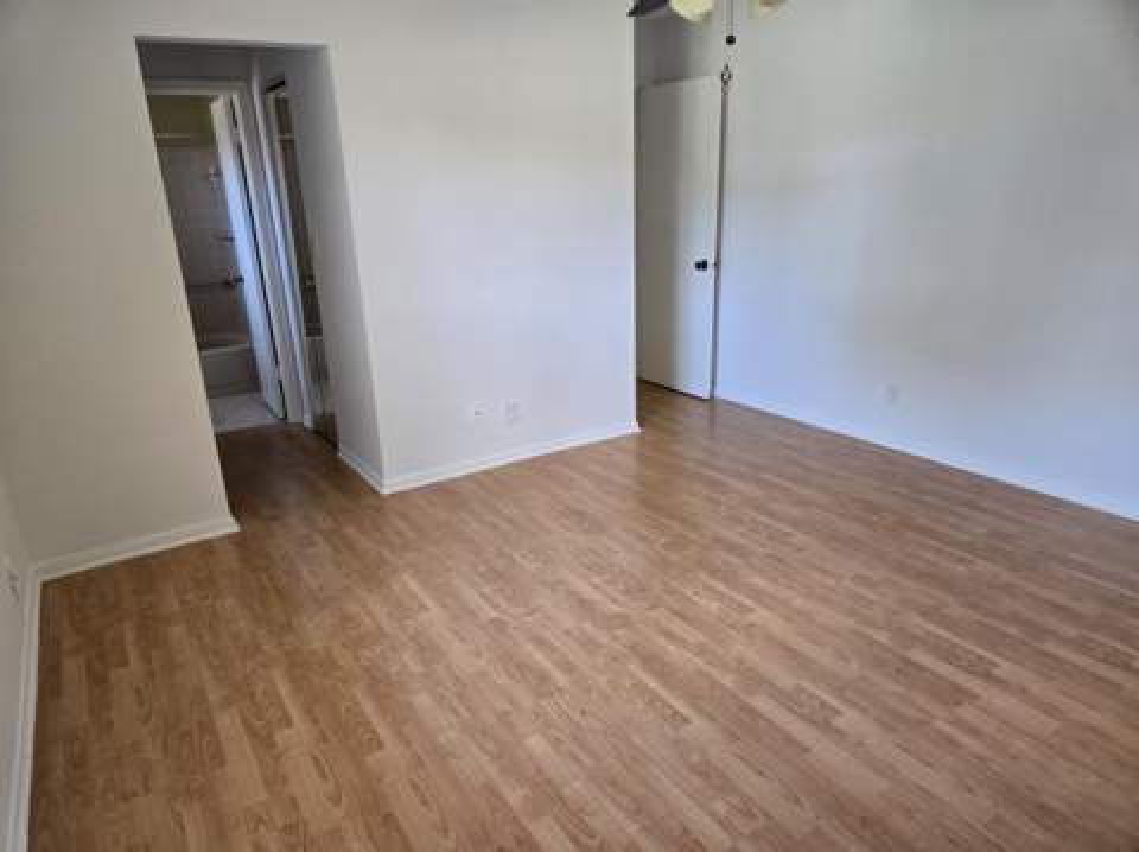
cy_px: 426
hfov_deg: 74.0
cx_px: 570
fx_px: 756
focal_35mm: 23
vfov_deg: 58.8
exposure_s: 1/120
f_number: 1.8
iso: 320
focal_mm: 5.4
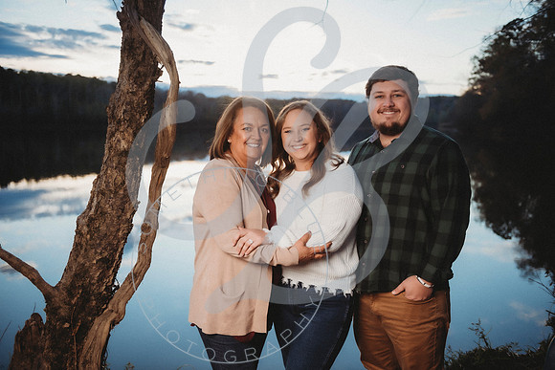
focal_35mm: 35
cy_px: 185
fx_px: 540
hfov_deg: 54.4
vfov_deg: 37.9
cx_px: 278
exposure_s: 1/400
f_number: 2.8
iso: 200
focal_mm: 35
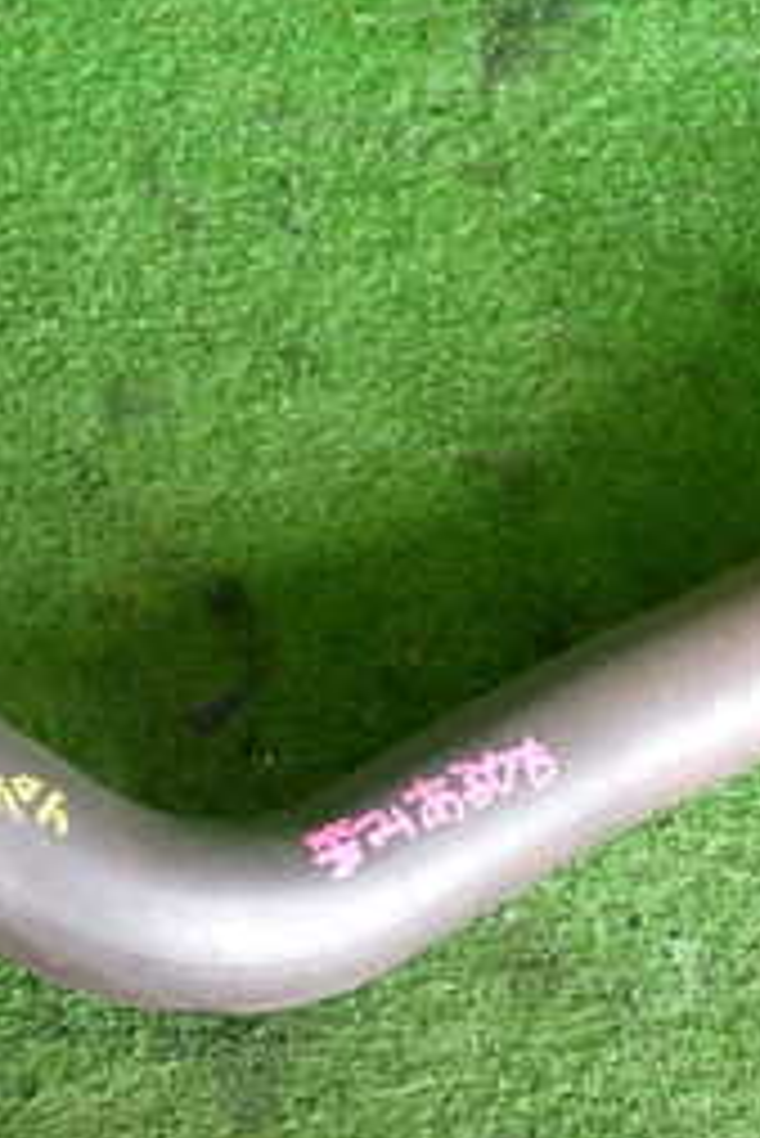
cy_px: 706
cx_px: 121
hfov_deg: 18.2
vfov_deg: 27.2
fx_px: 2340
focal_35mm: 74
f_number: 2.3
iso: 200
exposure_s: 1/30
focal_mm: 5.4
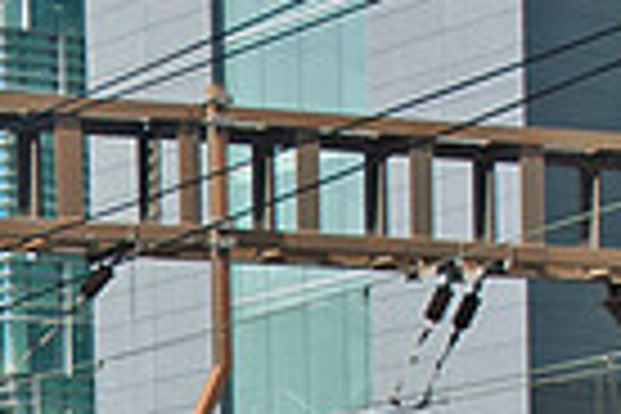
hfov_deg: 12.0
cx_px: -490
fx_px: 2710
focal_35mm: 157
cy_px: 866
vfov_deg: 8.3
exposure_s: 1/200
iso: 200
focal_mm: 25
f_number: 7.1
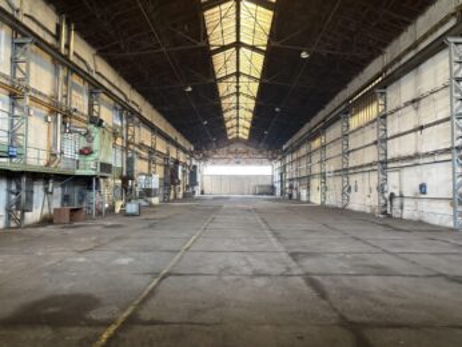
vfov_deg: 53.1
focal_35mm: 26
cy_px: 174
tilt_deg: +2.3
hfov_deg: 67.3
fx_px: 347
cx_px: 231
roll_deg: +0.1
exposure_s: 1/60
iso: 500
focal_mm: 5.96
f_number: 1.6
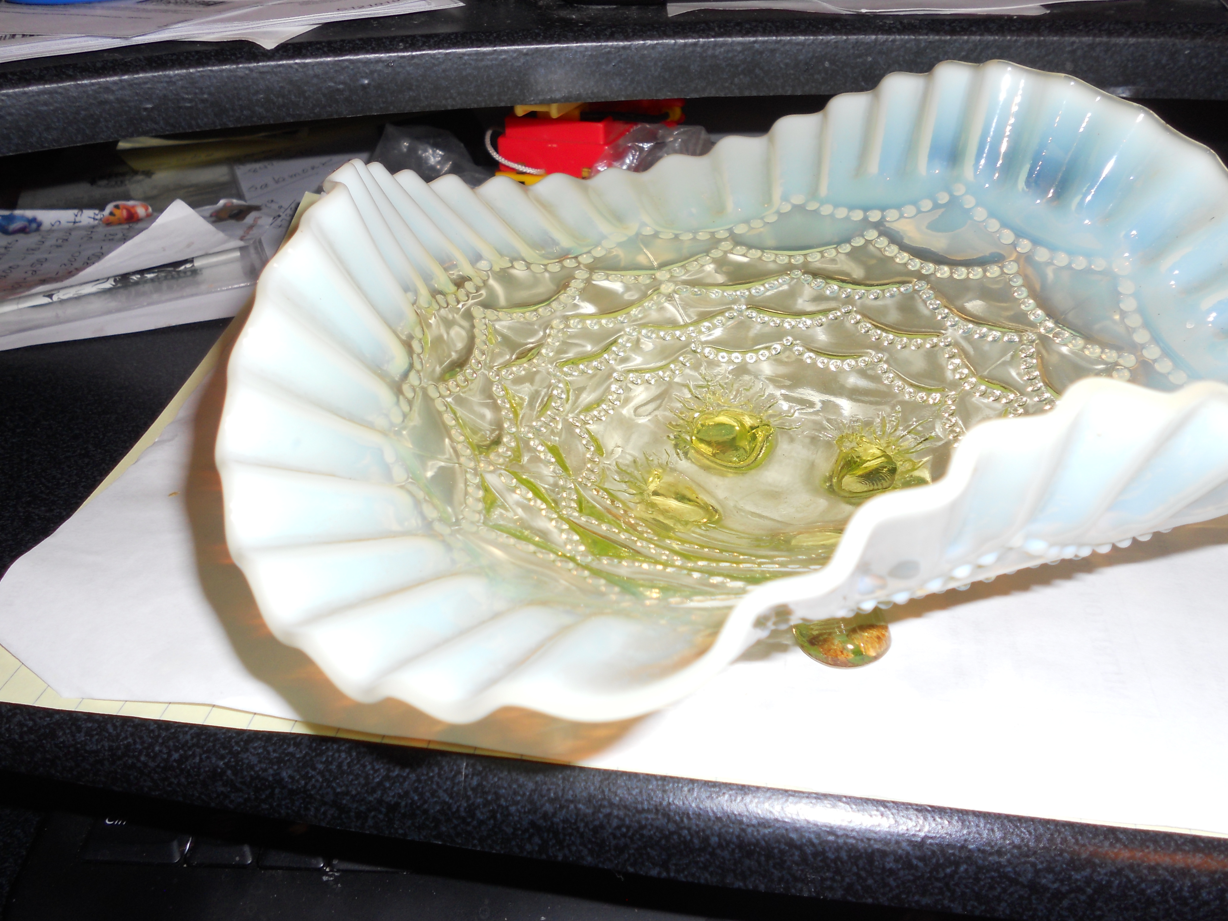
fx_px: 1171
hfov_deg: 55.3
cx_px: 631
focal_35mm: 33
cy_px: 453
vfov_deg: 42.9
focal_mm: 5.8
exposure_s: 1/25
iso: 80
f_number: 3.5
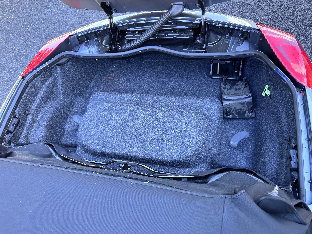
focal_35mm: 25
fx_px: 225
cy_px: 121
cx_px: 152
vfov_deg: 54.9
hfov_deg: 69.4
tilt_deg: -64.4
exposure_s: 1/121
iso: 160
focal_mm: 6.76
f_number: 1.78
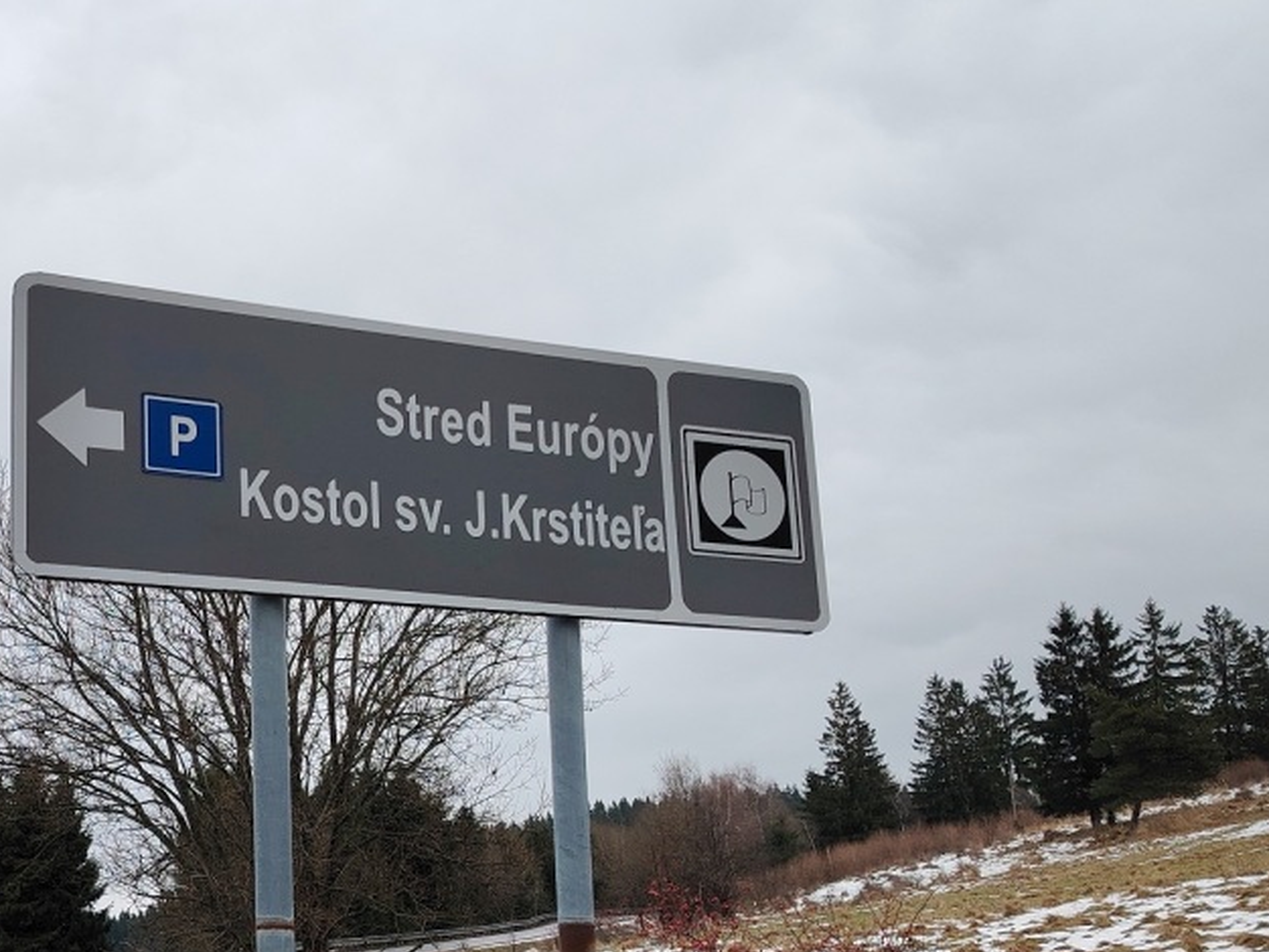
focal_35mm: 46
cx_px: 312
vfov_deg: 31.1
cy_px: 701
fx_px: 1687
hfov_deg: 40.0
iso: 734
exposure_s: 1/900
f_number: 1.75
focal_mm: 5.25
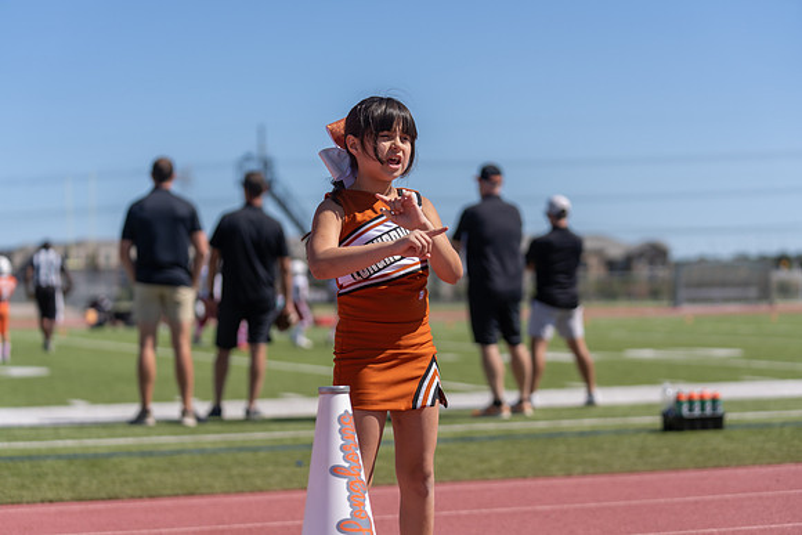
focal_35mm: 82
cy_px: 268
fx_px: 1827
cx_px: 401
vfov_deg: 16.7
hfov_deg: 24.8
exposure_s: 1/2000
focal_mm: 82
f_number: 2.8
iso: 100
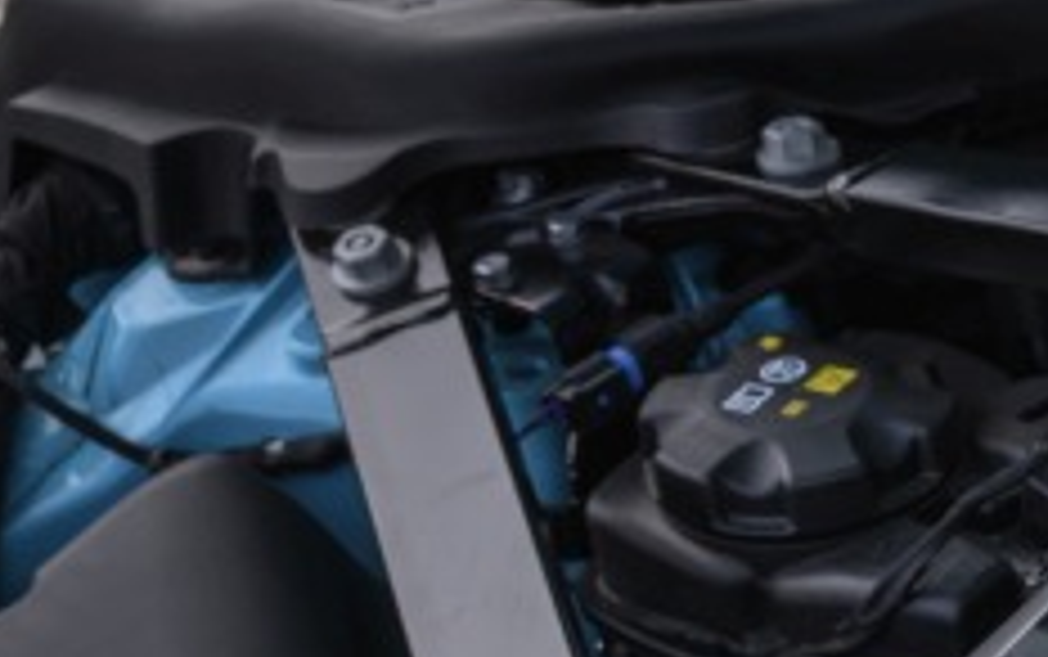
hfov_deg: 15.1
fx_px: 3373
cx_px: 1925
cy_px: 1274
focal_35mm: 118
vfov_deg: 10.3
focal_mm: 30
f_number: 11
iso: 160
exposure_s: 1/80
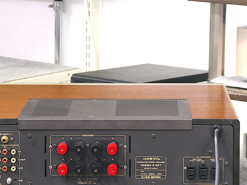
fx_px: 1248
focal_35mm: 175
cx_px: 106
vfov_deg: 8.5
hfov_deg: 11.3
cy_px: 109
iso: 100
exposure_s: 1/2
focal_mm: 24.2
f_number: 5.3
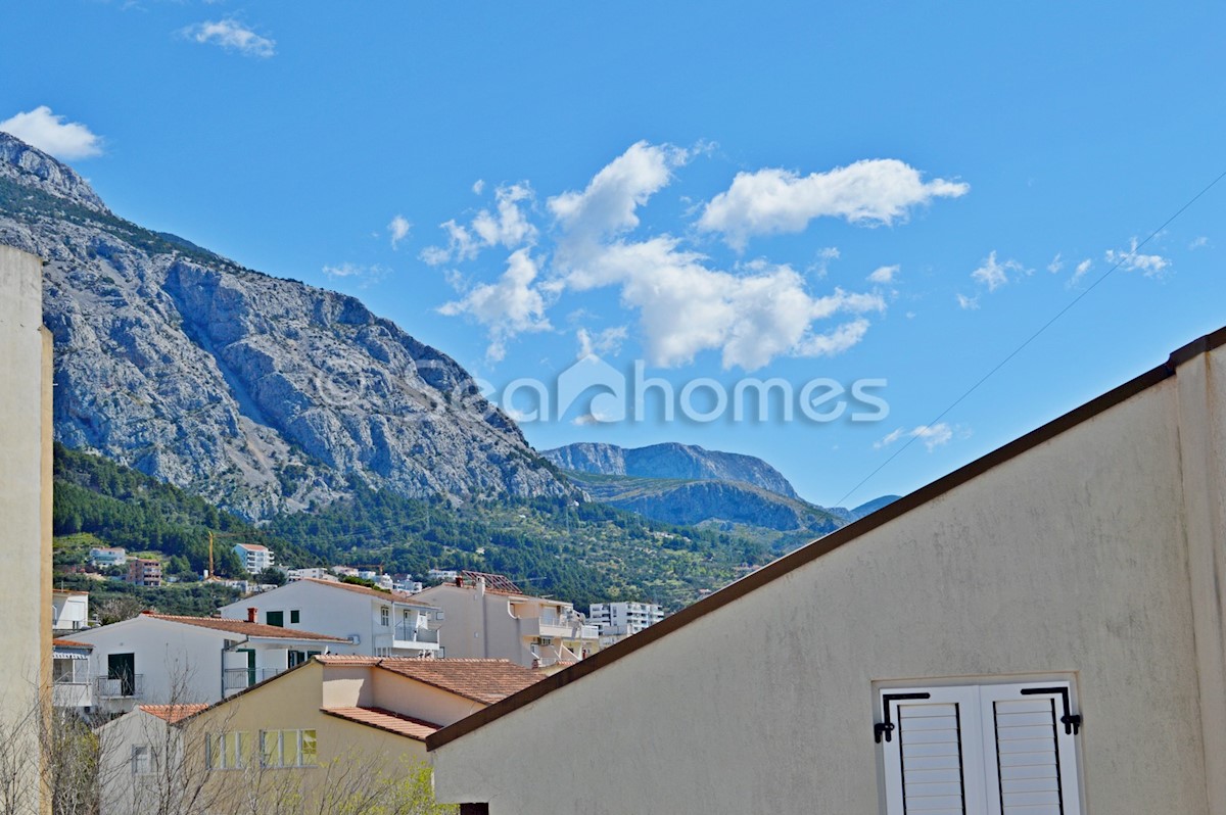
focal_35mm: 54
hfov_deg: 36.9
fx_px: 1837
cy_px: 408
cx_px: 613
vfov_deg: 25.0
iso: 100
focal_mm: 36
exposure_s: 1/320
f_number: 9
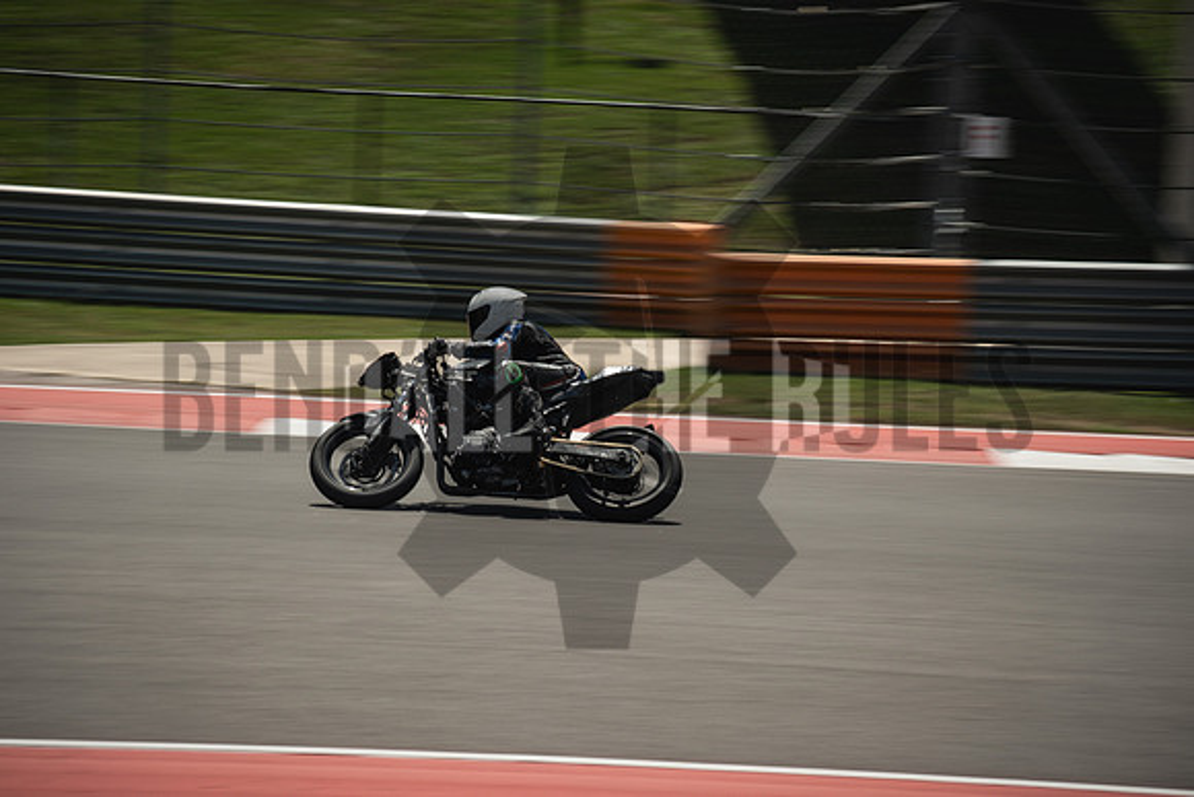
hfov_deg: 13.7
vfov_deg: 9.2
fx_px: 4976
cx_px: 597
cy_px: 398
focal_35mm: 150
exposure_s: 1/200
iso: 125
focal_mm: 100
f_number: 9
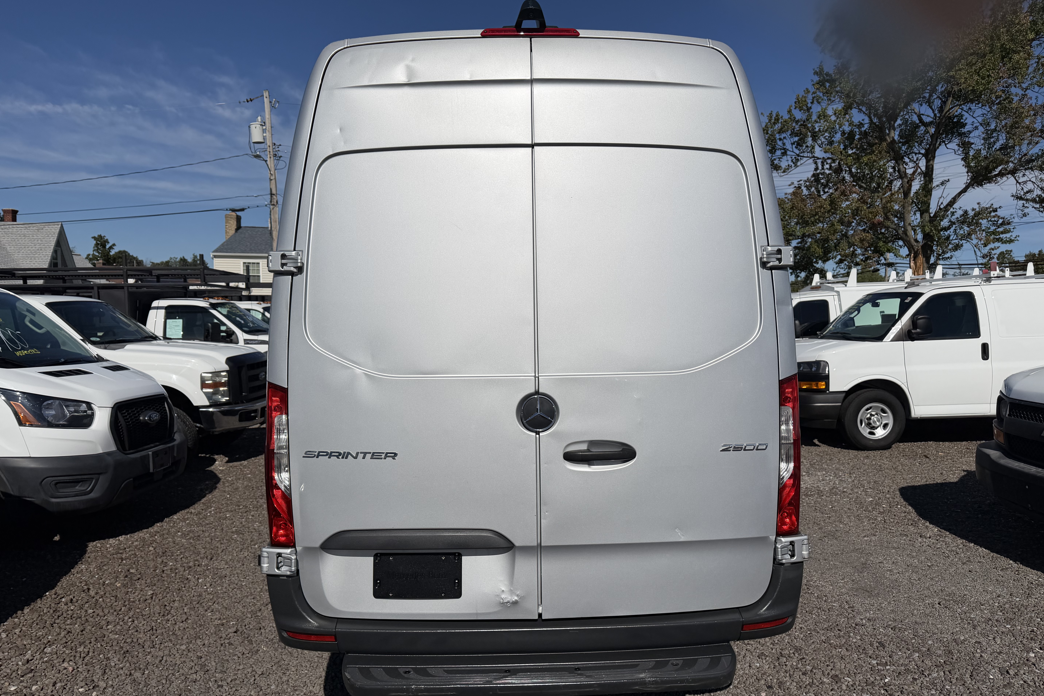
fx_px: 725
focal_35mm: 25
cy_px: 369
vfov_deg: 51.3
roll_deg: -0.1
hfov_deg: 71.5
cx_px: 522
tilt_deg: -4.4
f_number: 1.78
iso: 80
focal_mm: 6.76
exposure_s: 1/22727
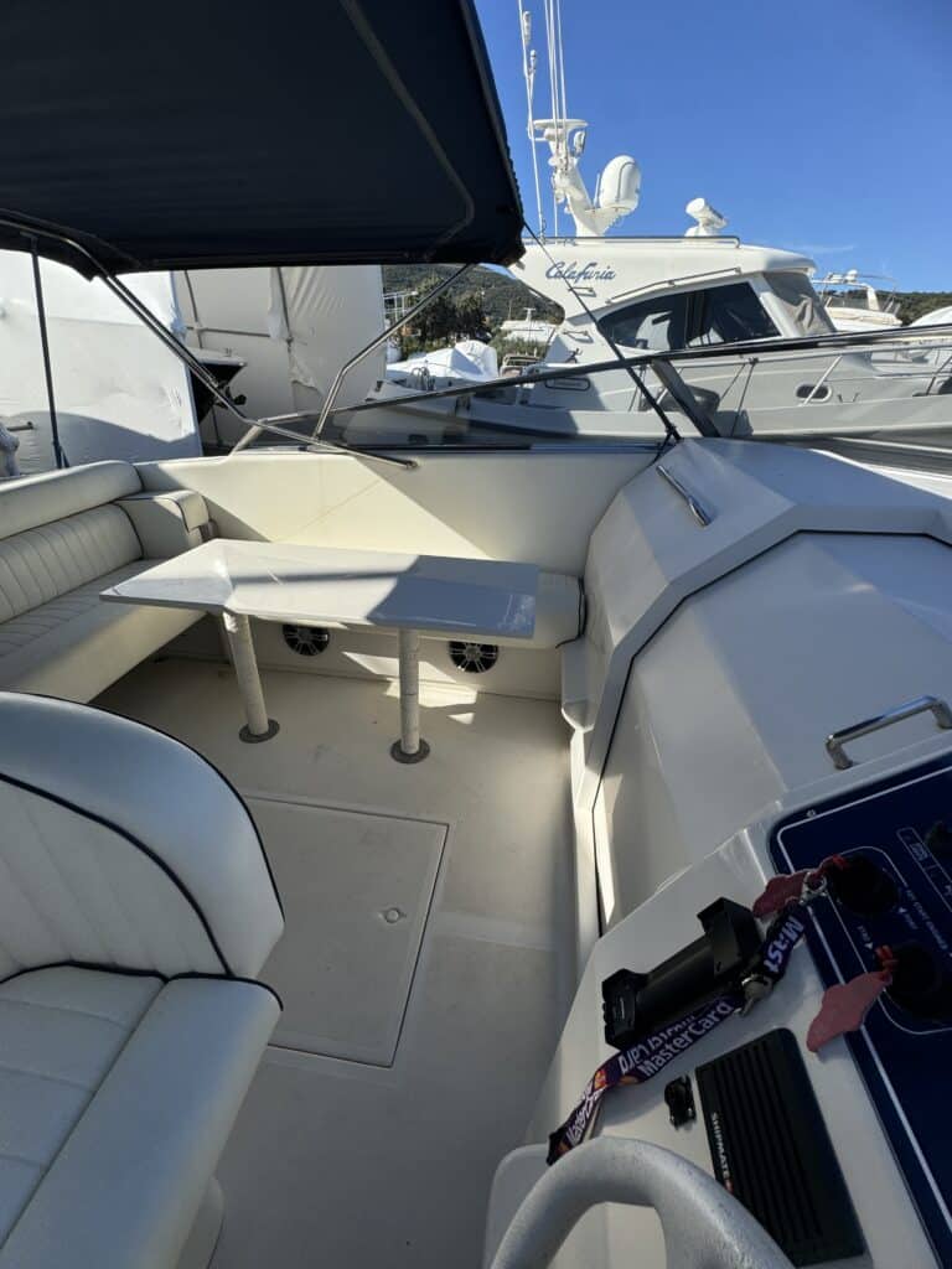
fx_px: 513
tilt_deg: -26.9
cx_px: 476
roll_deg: -5.2
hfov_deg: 85.7
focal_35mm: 14
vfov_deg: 102.1
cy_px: 634
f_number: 2.2
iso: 50
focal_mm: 2.22
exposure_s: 1/1567
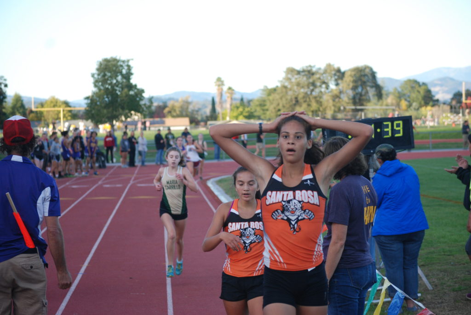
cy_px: 158
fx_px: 1473
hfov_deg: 18.2
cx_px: 236
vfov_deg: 12.2
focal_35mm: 112
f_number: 5
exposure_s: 1/400
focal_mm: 75
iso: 400
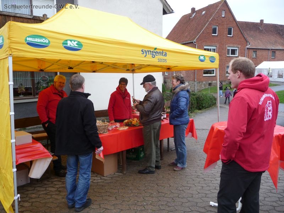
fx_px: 230
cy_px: 106
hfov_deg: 63.4
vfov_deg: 49.7
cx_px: 142
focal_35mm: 28
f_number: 3.3
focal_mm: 4.7
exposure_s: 1/160
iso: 100
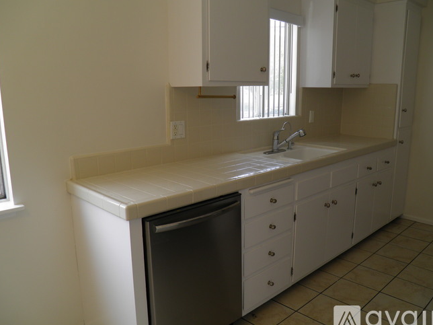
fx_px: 363
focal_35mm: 29
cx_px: 218
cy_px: 164
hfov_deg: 61.7
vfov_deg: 48.2
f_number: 3.2
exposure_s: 1/50
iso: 50
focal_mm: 4.9
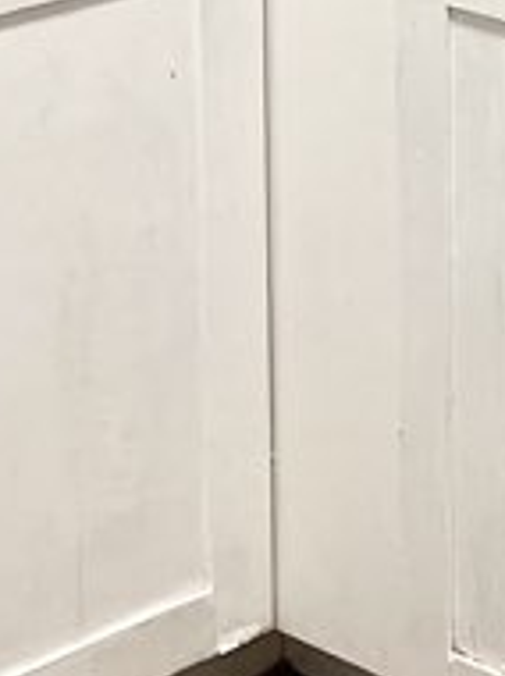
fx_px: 3080
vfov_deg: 11.5
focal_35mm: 158
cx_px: 1334
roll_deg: -1.0
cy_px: -576
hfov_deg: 8.4
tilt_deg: -6.3
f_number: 1.6
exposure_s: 1/120
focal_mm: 5.1
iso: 125
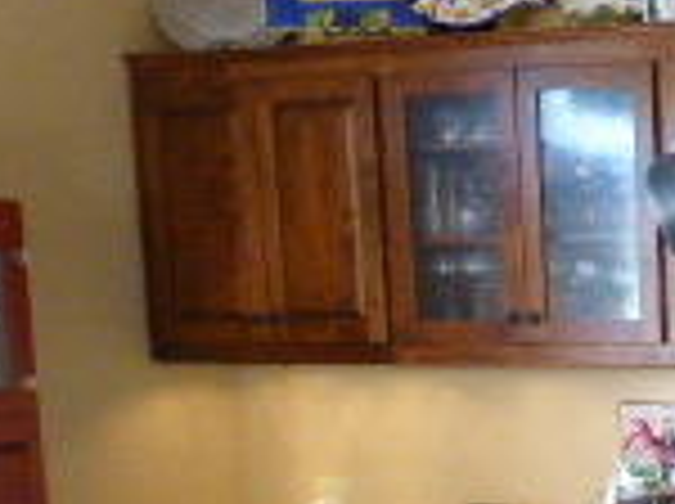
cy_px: 621
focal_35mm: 107
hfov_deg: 16.2
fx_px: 2083
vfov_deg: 13.4
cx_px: 1116
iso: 400
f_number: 3.3
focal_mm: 4.3
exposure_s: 1/60
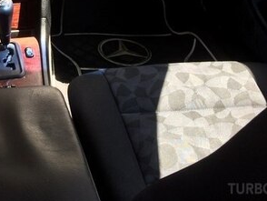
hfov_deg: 28.0
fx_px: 502
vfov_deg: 21.5
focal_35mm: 65
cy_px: -20
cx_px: 1
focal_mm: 4.15
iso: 40
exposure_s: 1/100
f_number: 2.2
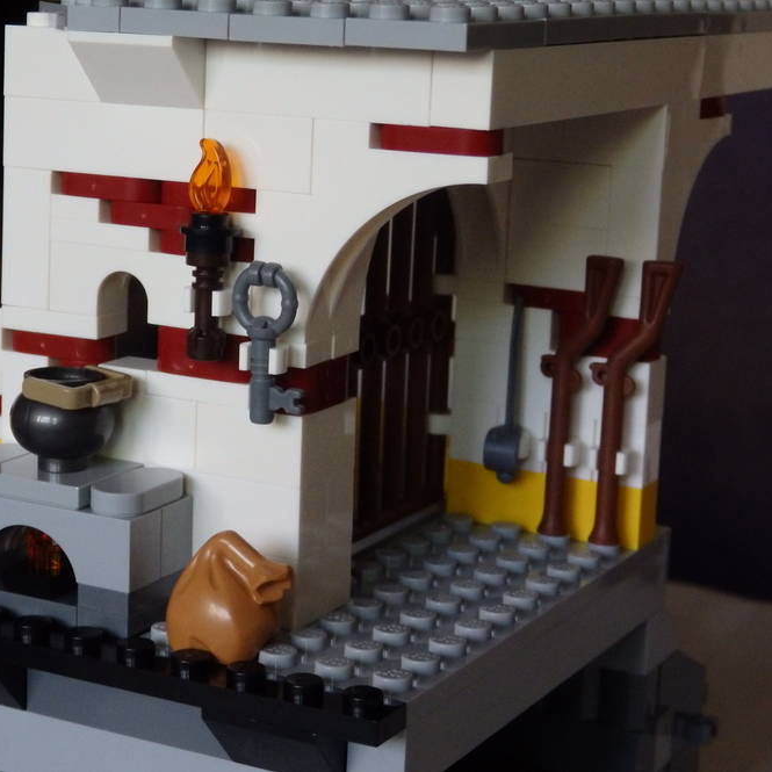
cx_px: 257
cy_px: 381
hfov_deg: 21.8
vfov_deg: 21.9
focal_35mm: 79
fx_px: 1993
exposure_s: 1/40
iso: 800
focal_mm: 11.9
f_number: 4.4
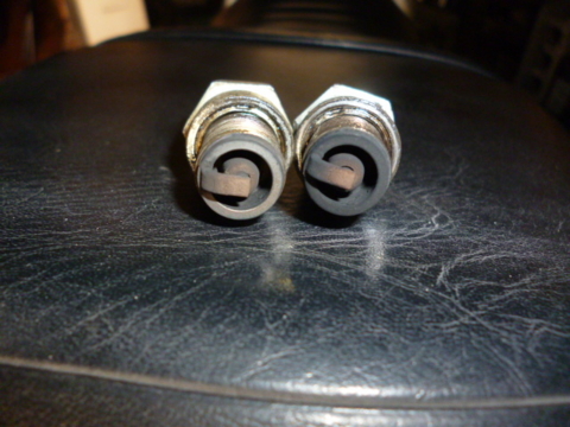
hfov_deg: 63.4
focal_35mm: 28
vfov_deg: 49.7
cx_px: 285
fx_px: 461
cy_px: 214
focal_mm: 5
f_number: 3.1
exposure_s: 1/60
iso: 400
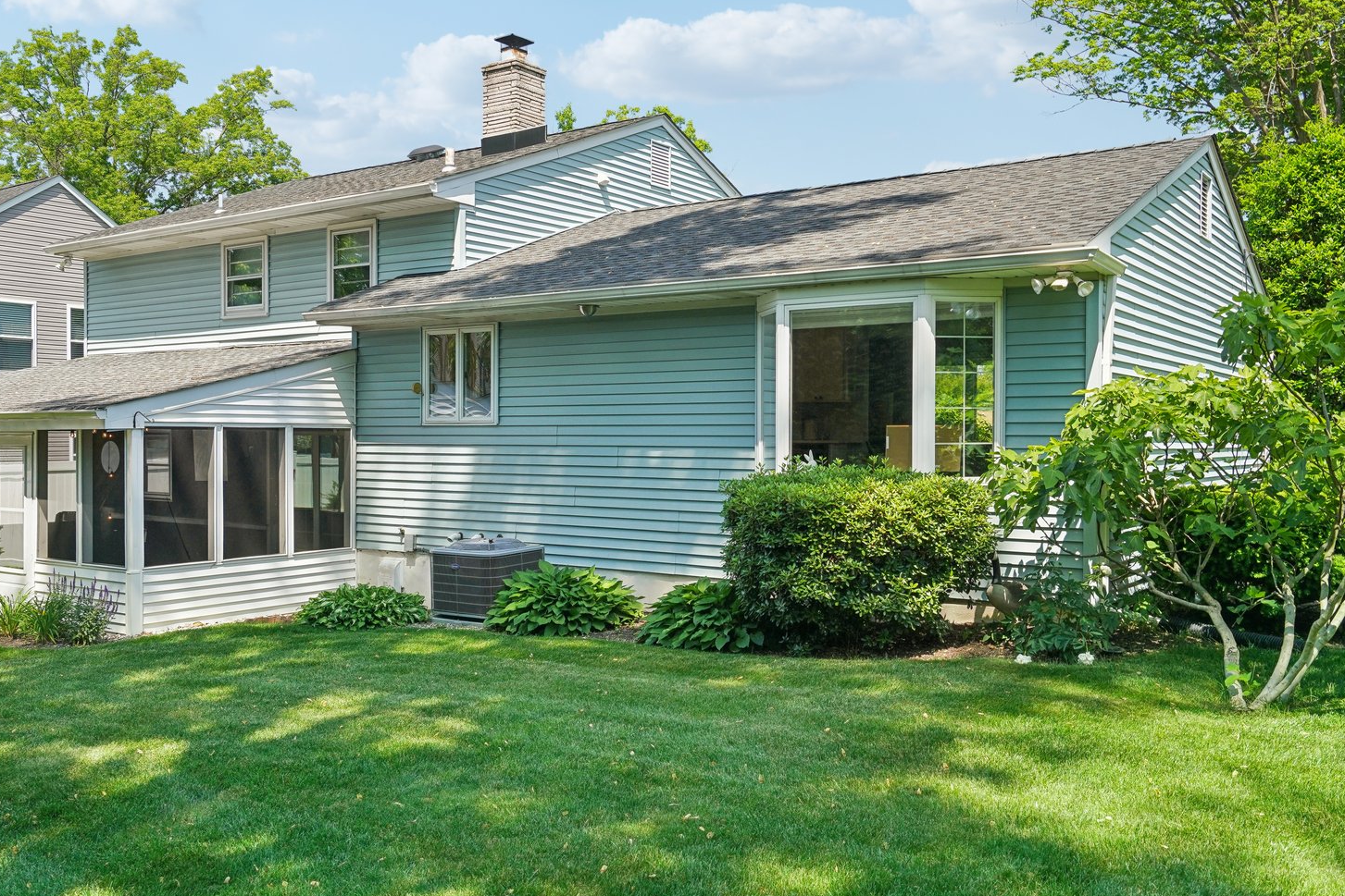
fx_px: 1158
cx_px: 638
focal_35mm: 31
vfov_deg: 42.3
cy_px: 438
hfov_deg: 60.2
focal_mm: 22
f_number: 8
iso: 400
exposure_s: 1/100
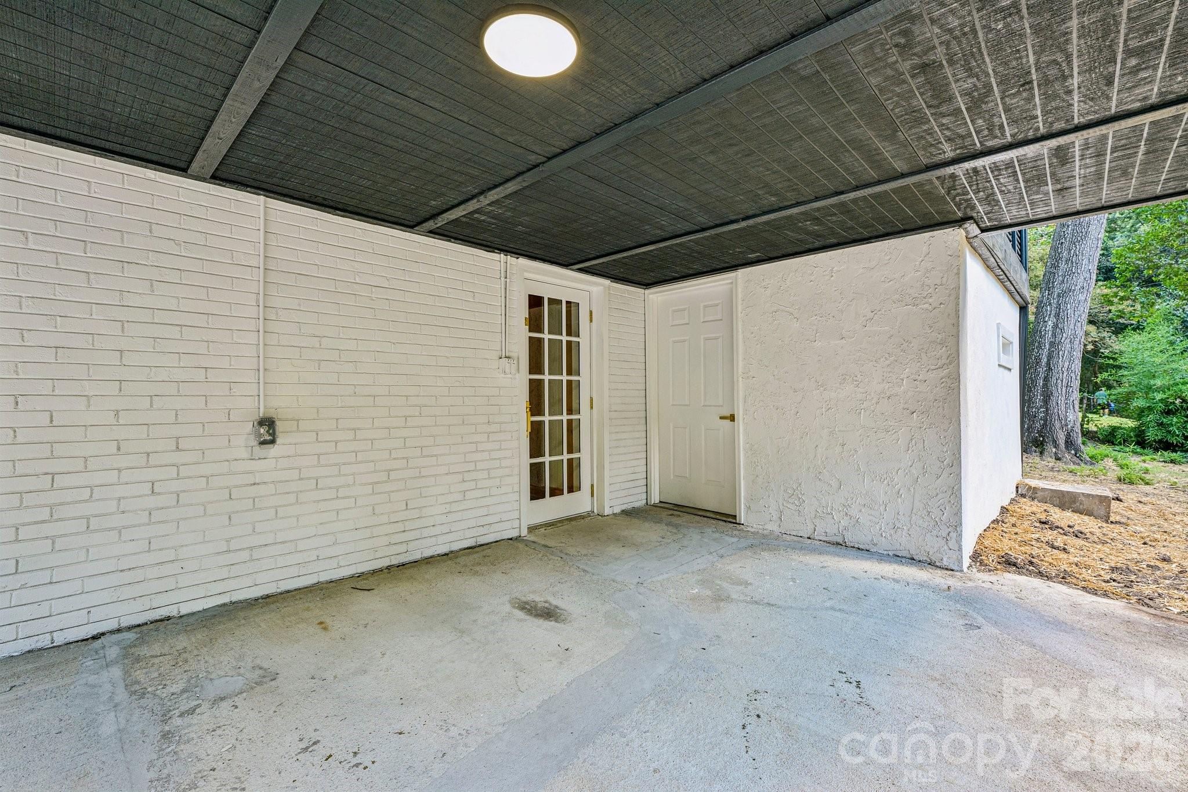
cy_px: 396
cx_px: 594
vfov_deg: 75.5
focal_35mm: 16
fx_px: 511
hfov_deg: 98.5
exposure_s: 1/15
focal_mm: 15.5
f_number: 8
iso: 110
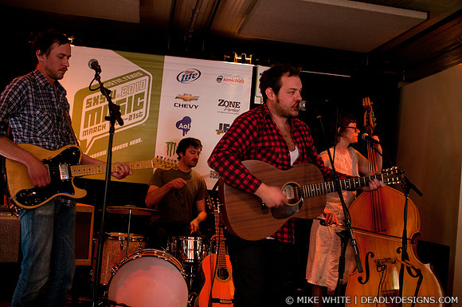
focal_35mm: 45
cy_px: 154
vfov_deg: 29.8
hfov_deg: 43.7
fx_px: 577
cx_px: 231
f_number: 3.5
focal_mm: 30
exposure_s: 1/60
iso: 640
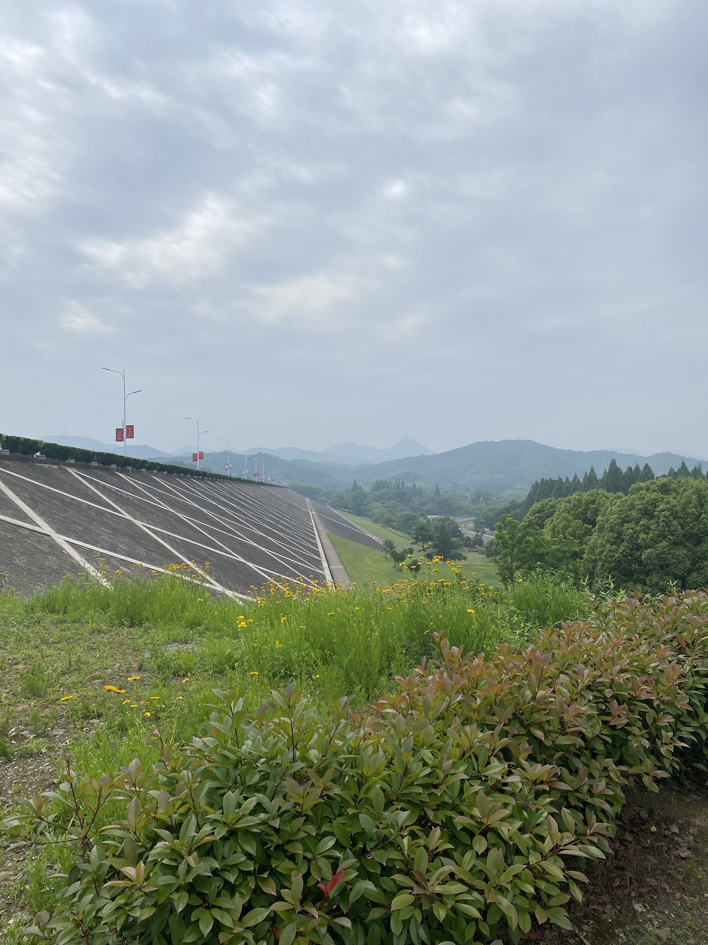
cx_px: 354
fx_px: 709
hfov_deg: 53.1
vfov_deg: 67.3
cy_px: 472
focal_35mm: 26
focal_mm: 4.25
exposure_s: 1/5236
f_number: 1.8
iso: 32
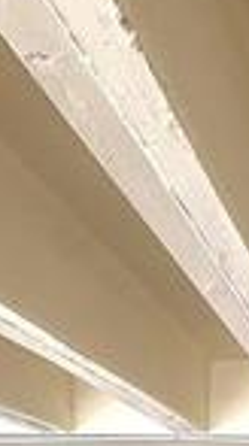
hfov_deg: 18.8
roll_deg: +0.2
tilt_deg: -5.6
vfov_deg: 29.6
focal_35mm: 52
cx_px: 421
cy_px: 616
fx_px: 614
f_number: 2.2
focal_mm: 2.22
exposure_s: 1/60
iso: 400
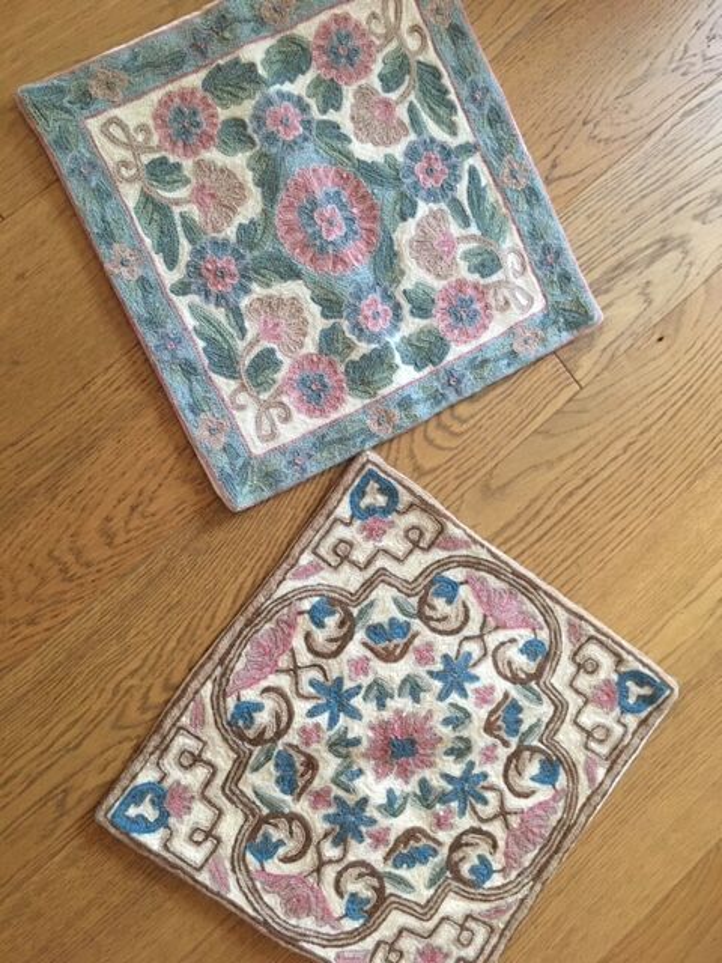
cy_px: 482
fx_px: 806
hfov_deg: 48.2
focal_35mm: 29
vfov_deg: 61.7
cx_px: 361
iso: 250
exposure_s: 1/33
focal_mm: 4.15
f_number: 2.2
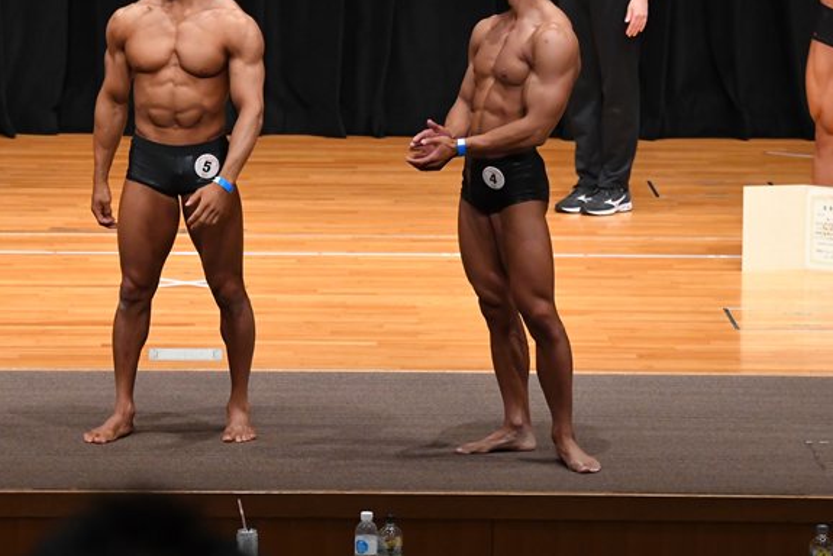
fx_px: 6297
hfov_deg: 7.6
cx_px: 282
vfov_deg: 5.1
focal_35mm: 272
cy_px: 197
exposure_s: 1/400
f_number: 5.6
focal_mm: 135
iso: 4000
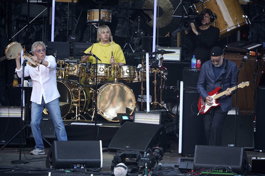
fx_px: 3538
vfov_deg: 2.9
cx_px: 132
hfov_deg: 4.3
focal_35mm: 481
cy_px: 88
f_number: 6.3
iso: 2000
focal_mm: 481
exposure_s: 1/400
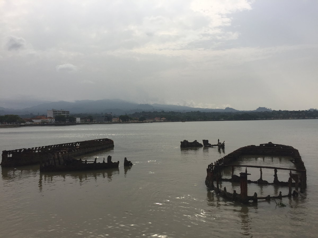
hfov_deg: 61.7
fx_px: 266
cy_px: 119
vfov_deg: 48.2
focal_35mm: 29
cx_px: 159
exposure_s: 1/3300
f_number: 2.2
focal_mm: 4.15
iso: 32
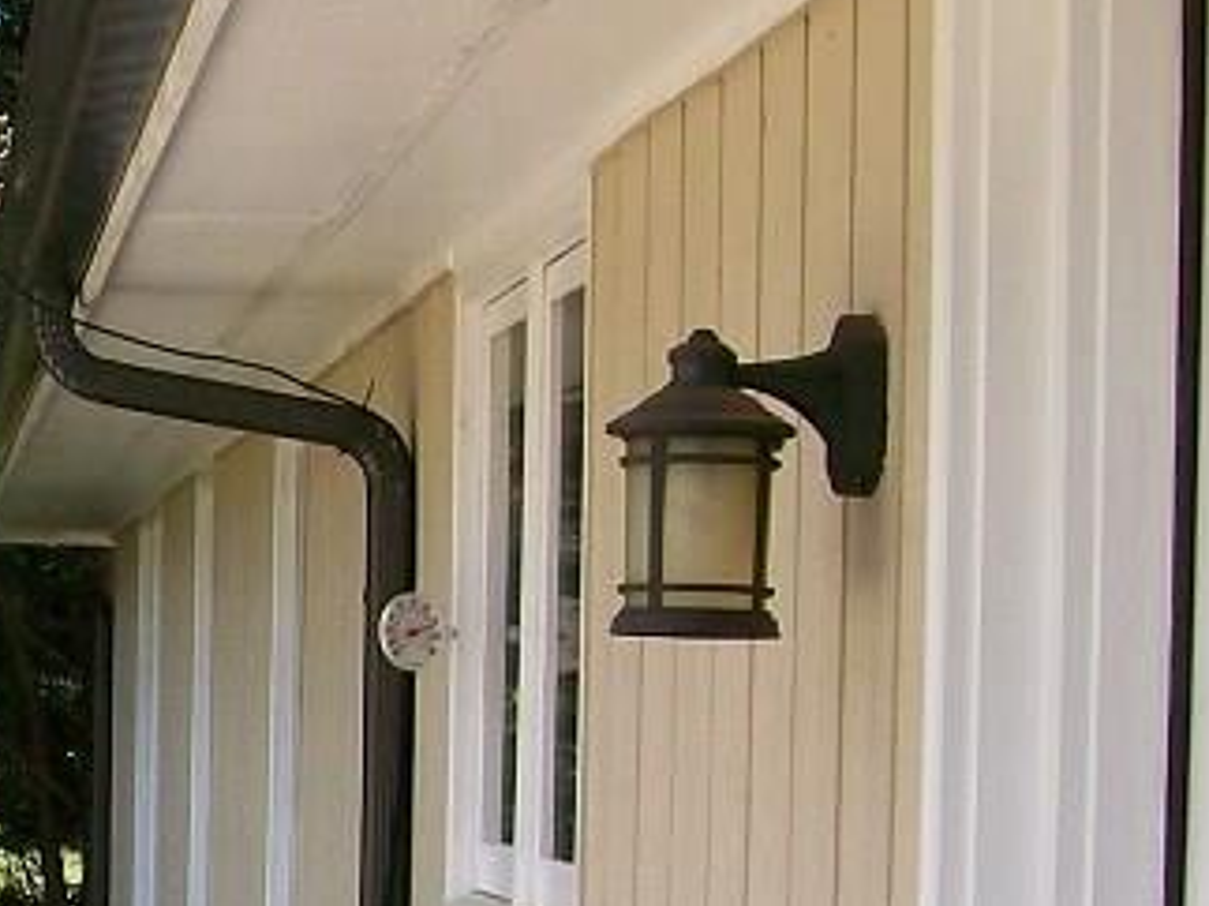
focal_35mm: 114
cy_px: 861
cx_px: -475
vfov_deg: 12.9
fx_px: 3980
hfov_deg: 16.1
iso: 80
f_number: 2.7
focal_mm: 6
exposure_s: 1/515
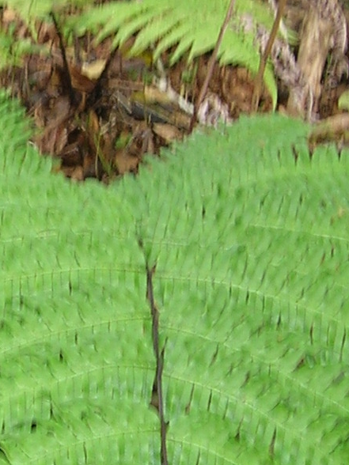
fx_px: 2016
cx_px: -88
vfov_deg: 13.1
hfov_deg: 9.7
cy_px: 152
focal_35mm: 150
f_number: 2.9
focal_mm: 5.7
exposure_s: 1/30
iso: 50
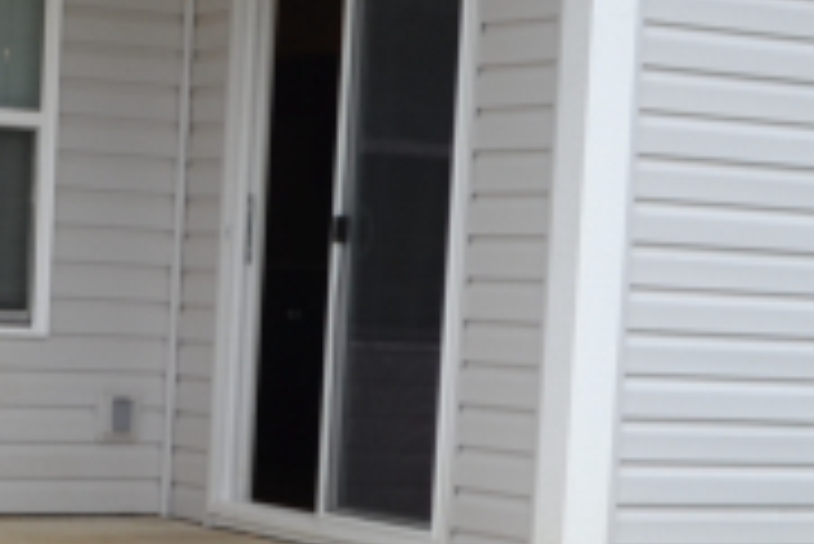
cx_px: 103
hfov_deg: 16.3
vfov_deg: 11.0
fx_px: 2806
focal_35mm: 124
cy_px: 517
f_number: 7.1
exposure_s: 1/250
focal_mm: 20
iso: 100
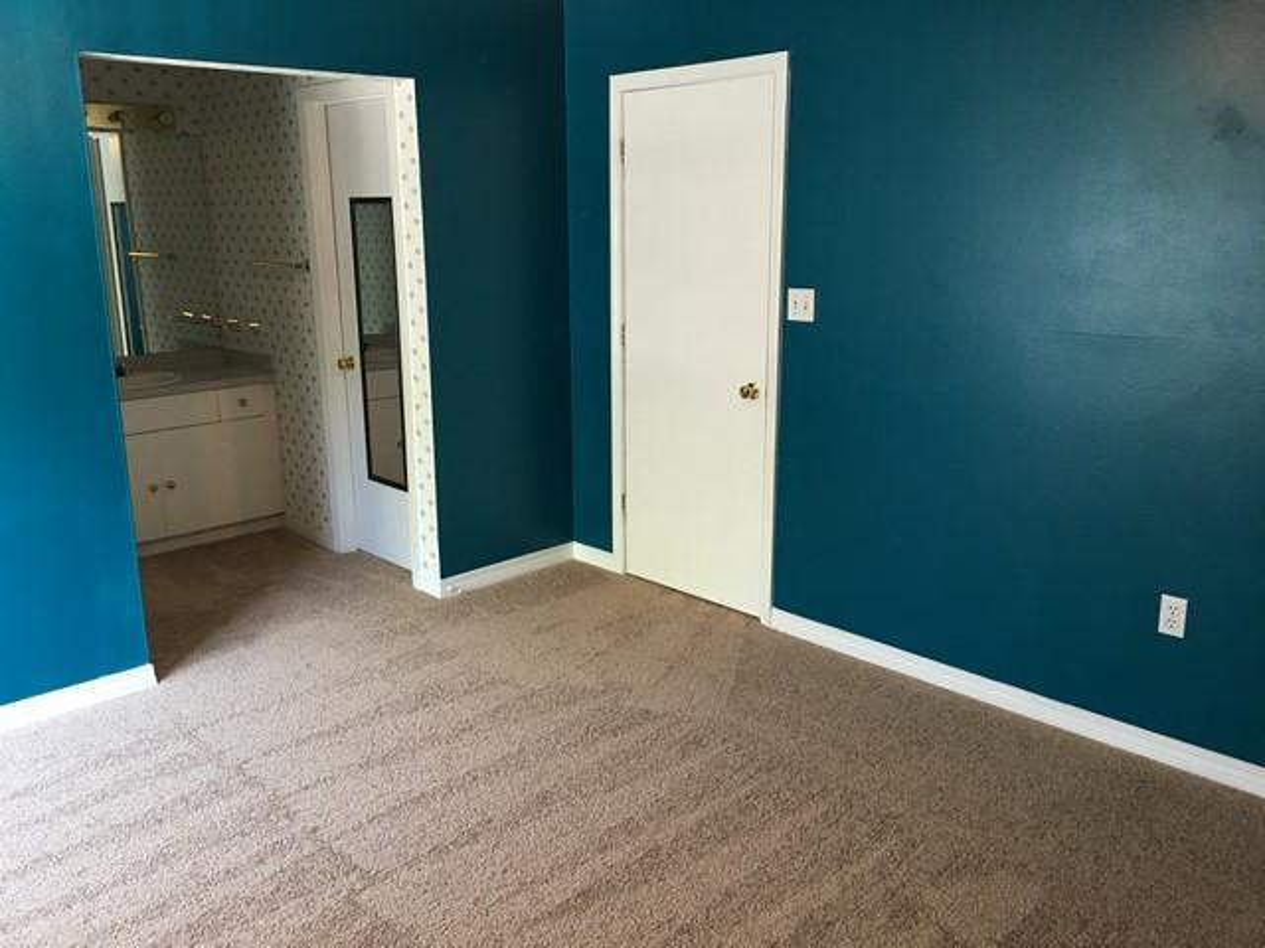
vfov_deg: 48.2
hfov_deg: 61.7
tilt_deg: -12.6
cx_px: 632
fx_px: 1060
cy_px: 474
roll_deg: +1.1
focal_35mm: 29
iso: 64
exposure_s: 1/15
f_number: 2.2
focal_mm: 4.15
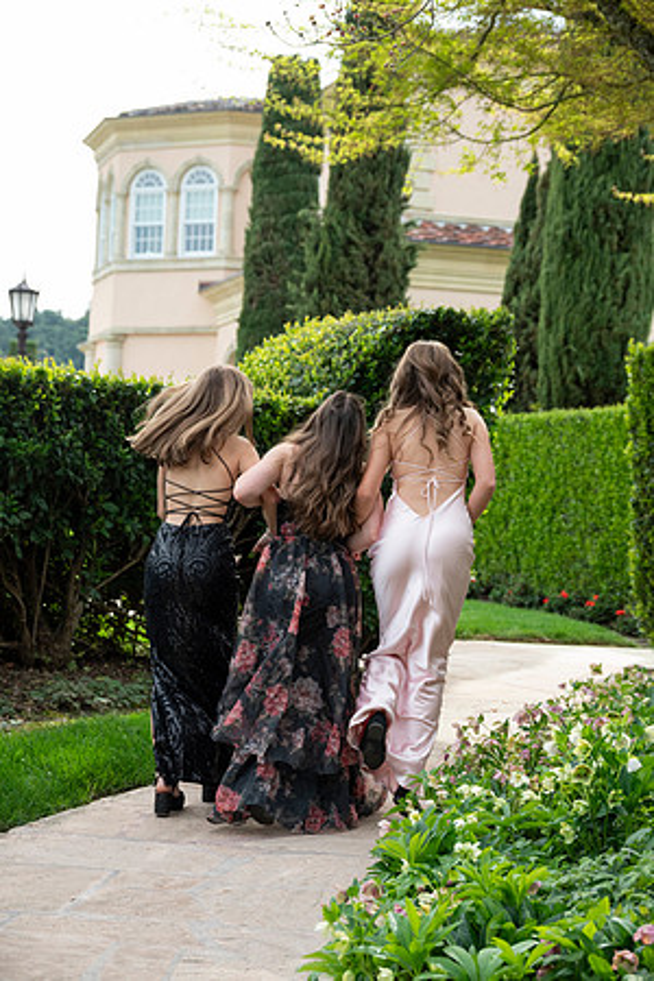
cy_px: 490
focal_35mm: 73
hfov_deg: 18.7
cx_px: 327
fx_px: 1989
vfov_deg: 27.7
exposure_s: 1/1250
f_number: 6
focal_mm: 73
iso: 1250
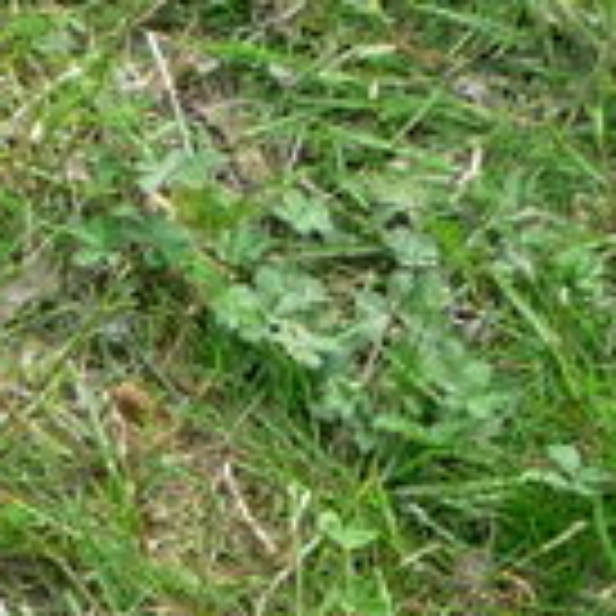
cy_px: 499
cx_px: -549
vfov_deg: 9.0
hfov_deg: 8.6
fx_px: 3886
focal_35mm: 193
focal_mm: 5.2
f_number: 3.3
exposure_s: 1/60
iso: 100
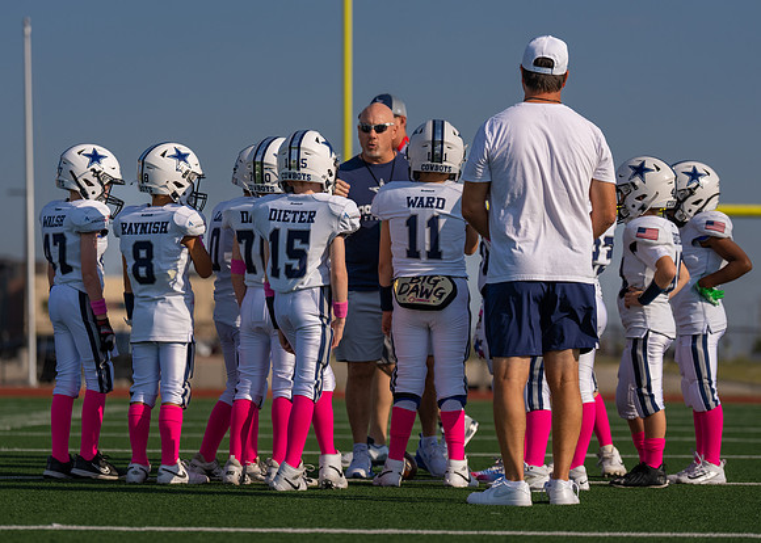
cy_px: 247
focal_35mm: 149
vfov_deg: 9.7
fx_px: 3213
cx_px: 382
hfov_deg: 13.5
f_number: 2.8
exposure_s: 1/5000
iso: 100
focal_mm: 122
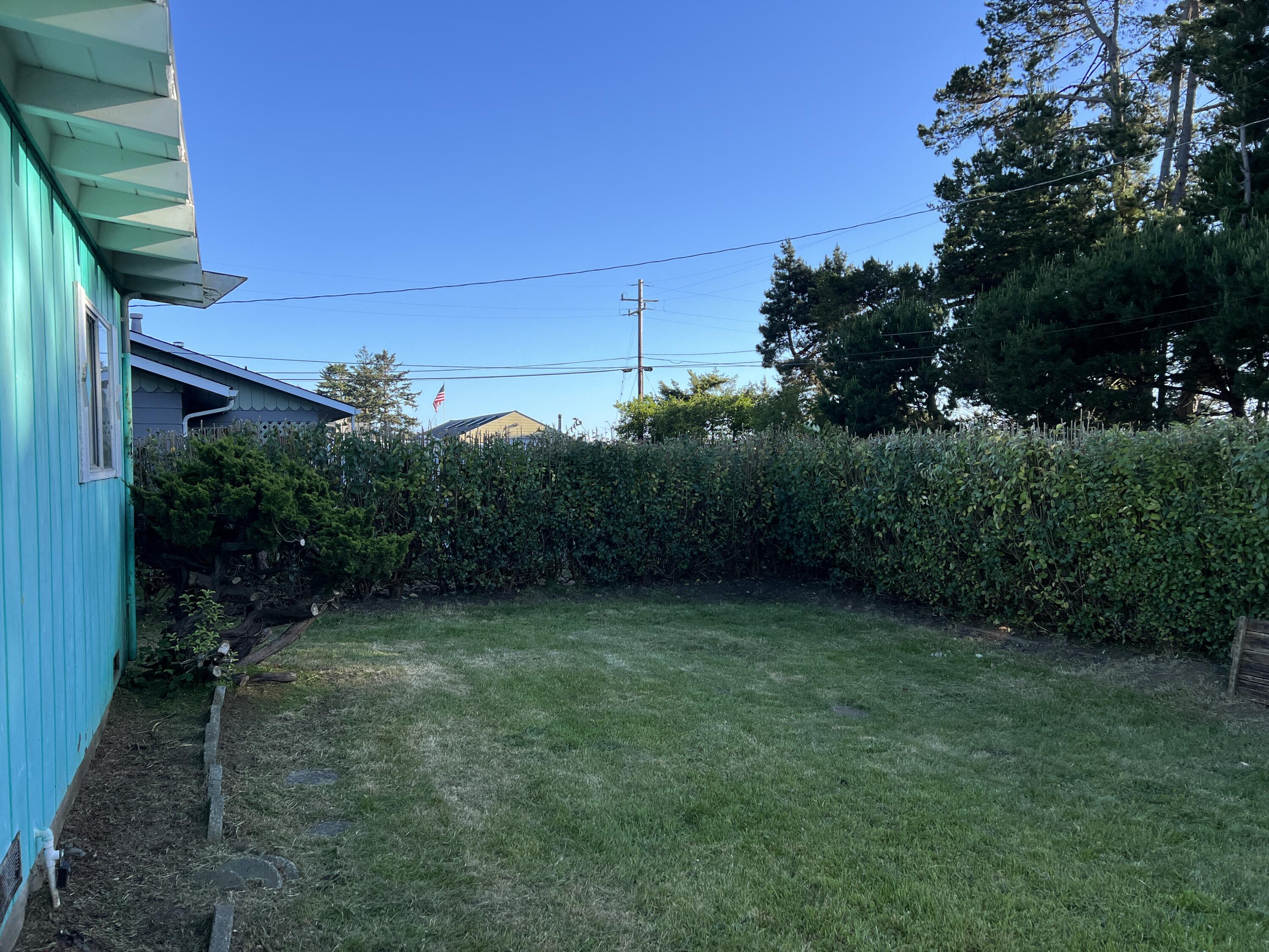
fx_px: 953
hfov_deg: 67.3
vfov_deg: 53.1
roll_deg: -0.2
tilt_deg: -2.3
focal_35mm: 26
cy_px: 476
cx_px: 634
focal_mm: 5.7
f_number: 1.5
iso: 50
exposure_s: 1/1838
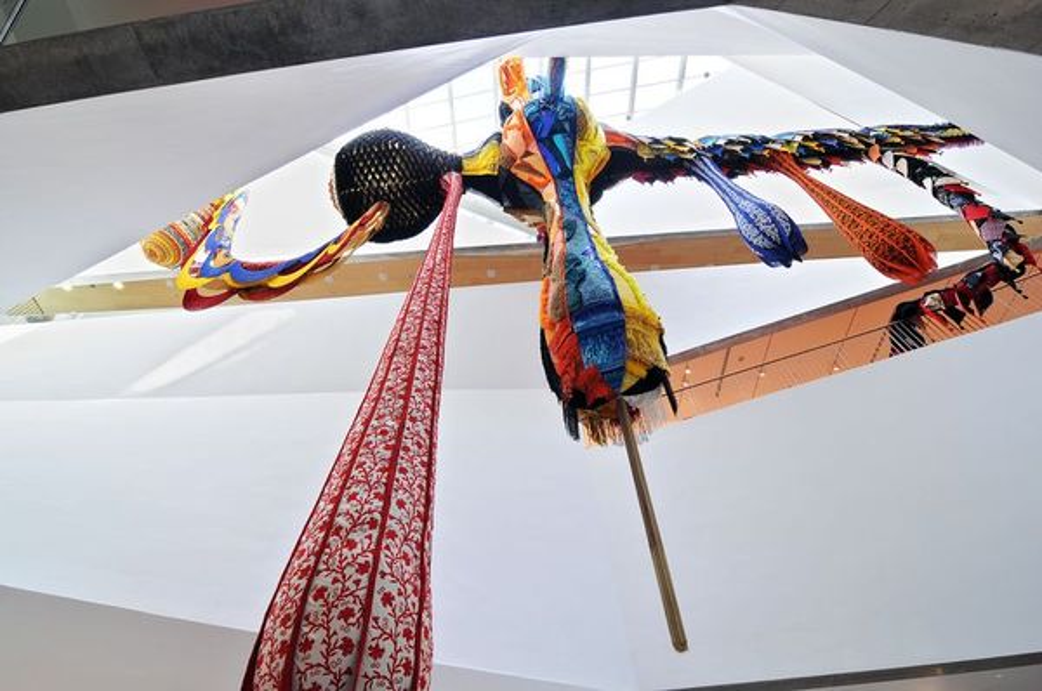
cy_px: 346
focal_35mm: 18
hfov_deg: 90.1
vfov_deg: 67.2
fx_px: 520
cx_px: 521
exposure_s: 1/5
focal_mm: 12
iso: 200
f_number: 8
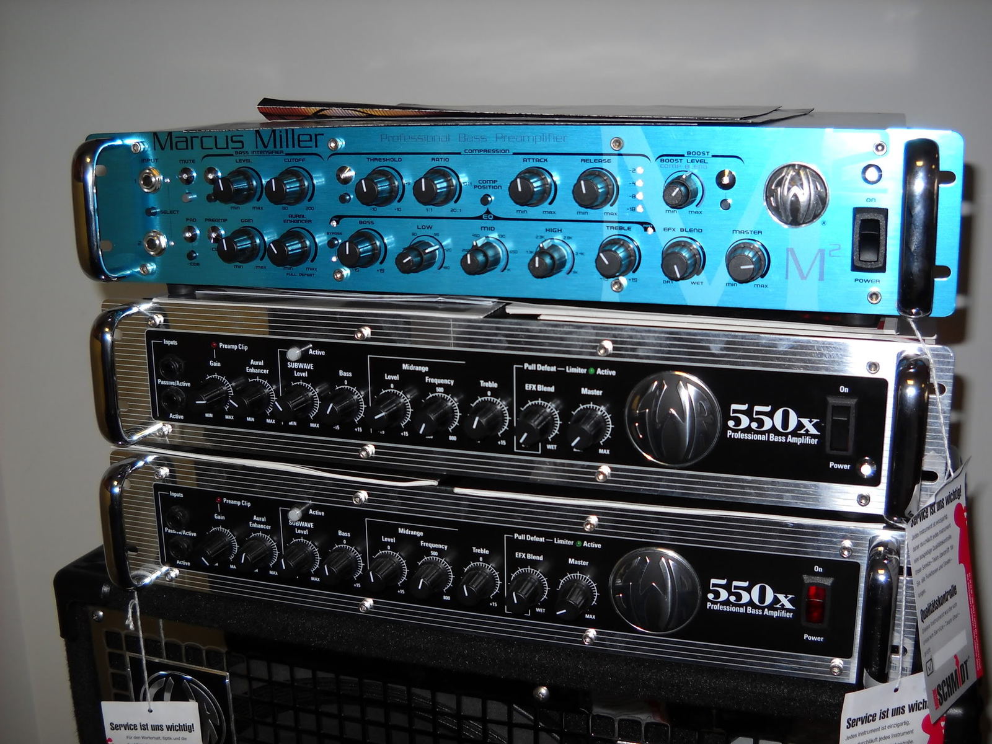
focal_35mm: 41
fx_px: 1175
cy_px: 372
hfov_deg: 45.8
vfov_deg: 35.1
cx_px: 496
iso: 64
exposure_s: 1/30
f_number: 3.1
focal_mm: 6.72
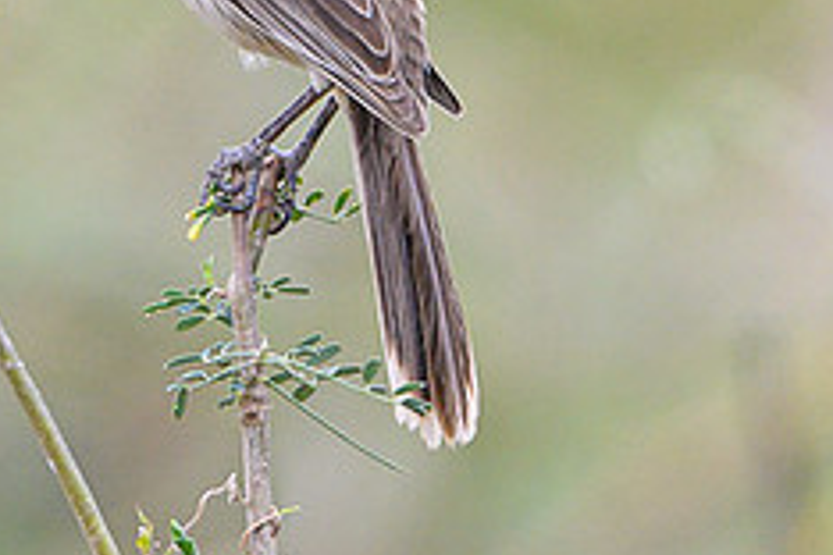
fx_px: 57403
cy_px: -142
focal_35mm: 2481
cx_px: 59
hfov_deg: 0.8
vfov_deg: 0.6
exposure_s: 1/1600
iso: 1250
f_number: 4
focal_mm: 500
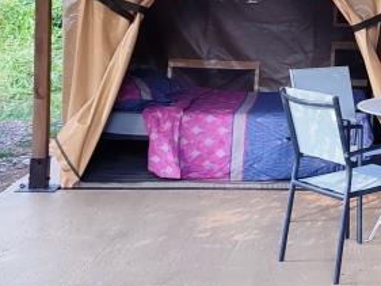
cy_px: -54
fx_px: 1002
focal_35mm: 91
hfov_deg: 19.9
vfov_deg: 15.7
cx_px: 483
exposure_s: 1/33
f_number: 1.9
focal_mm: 6.04
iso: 66
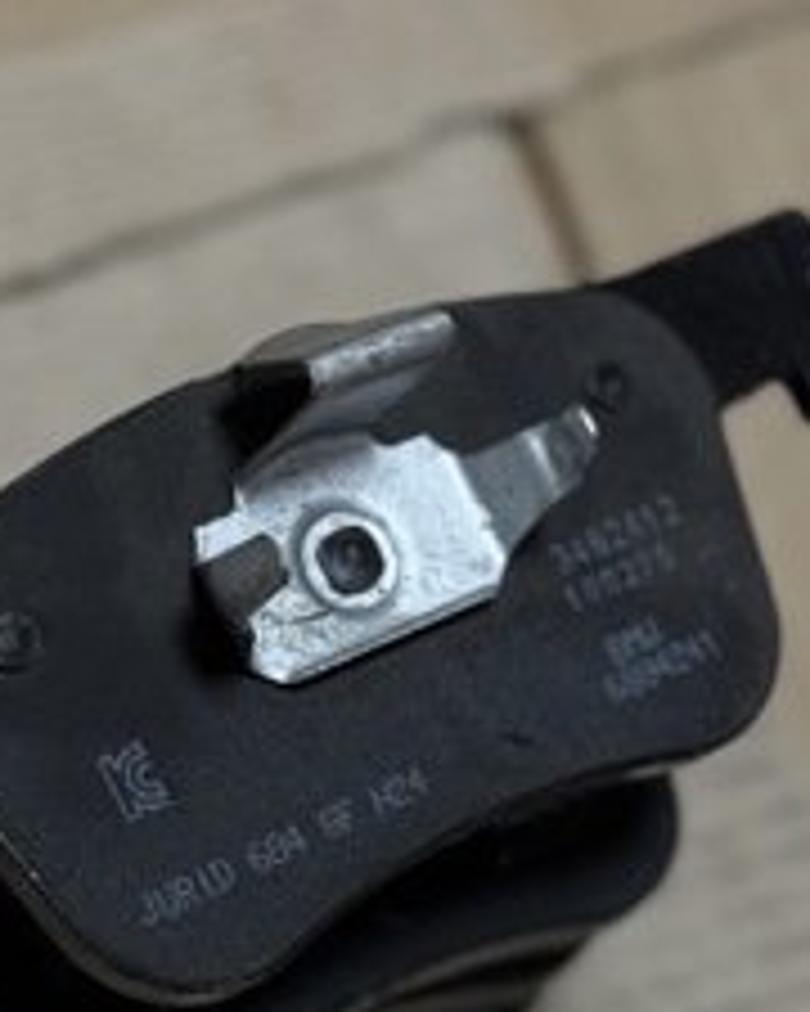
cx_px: 205
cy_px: 648
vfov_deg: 19.1
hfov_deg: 15.3
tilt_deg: -61.3
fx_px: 2997
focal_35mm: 100
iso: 100
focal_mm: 6.76
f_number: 1.78
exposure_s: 1/50
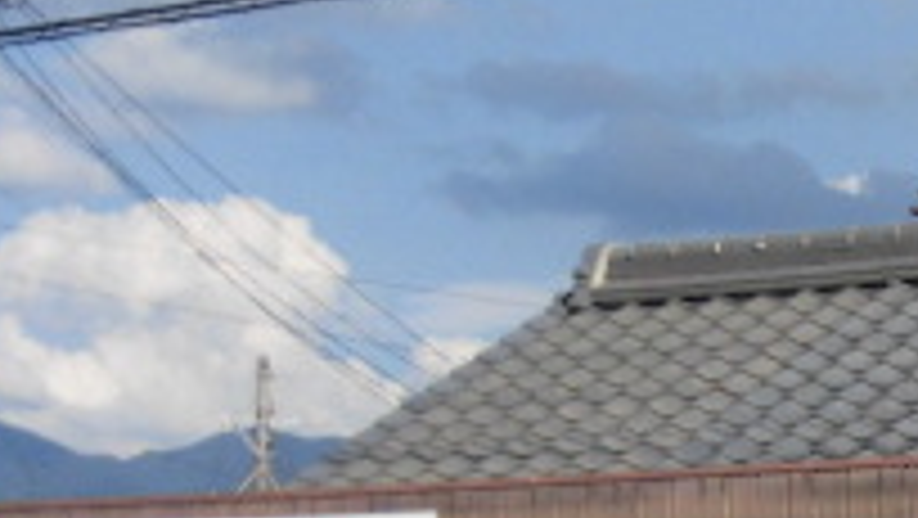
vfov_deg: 6.9
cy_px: 622
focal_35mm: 174
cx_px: 1156
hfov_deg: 12.0
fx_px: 4238
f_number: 10.1
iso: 100
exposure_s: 1/200
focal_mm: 9.16
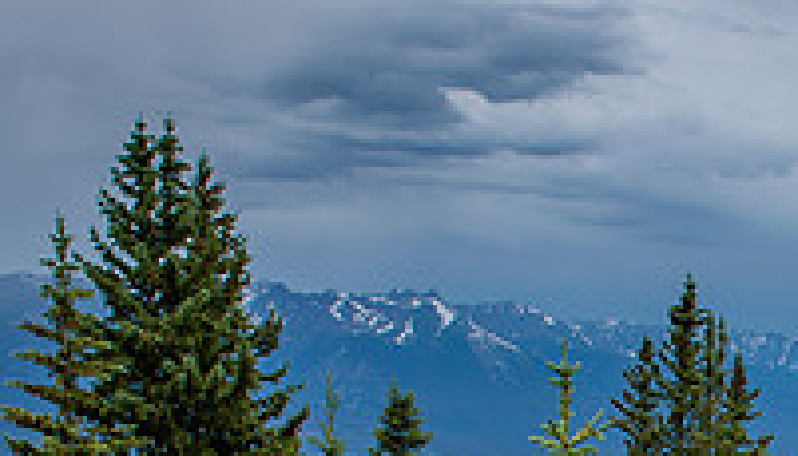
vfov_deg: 10.8
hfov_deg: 18.4
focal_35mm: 106
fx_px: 2252
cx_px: 1101
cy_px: 854
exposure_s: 1/200
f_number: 5.6
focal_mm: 24
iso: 100
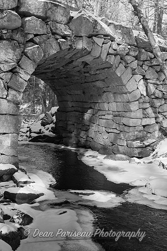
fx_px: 293
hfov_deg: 31.8
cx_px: 84
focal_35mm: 42
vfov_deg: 46.4
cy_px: 126
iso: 200
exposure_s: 1/50
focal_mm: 28
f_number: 10
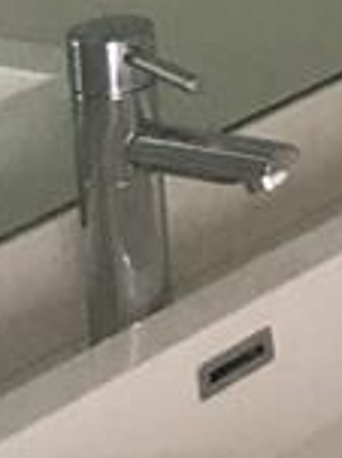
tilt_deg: -7.9
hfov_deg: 5.7
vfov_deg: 8.2
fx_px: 3034
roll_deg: +0.3
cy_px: -467
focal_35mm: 230
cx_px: 1298
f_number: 2.2
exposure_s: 1/15
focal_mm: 4.15
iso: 32
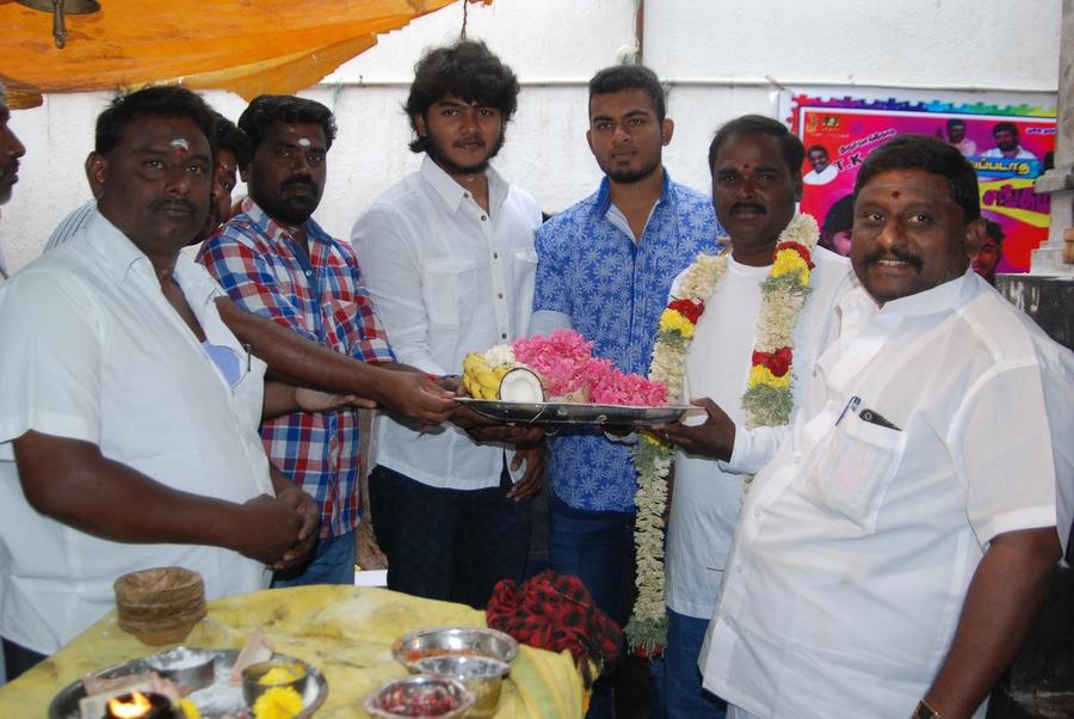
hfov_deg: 53.1
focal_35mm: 36
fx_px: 1075
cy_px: 360
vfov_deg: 37.0
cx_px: 537
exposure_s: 1/60
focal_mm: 24
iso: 250
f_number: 3.5
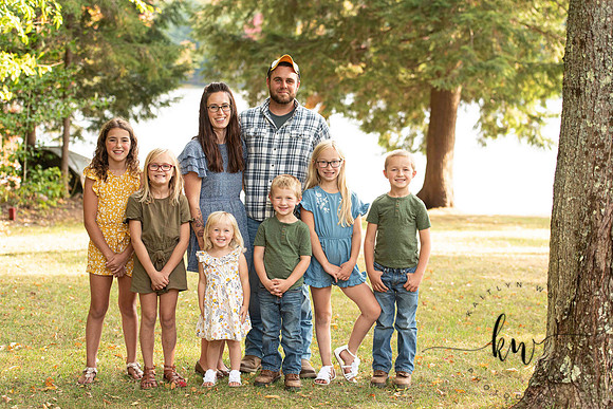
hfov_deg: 28.8
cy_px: 204
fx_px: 1192
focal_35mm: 70
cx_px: 306
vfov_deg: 19.5
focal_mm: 70
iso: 400
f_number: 3.2
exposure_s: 1/250
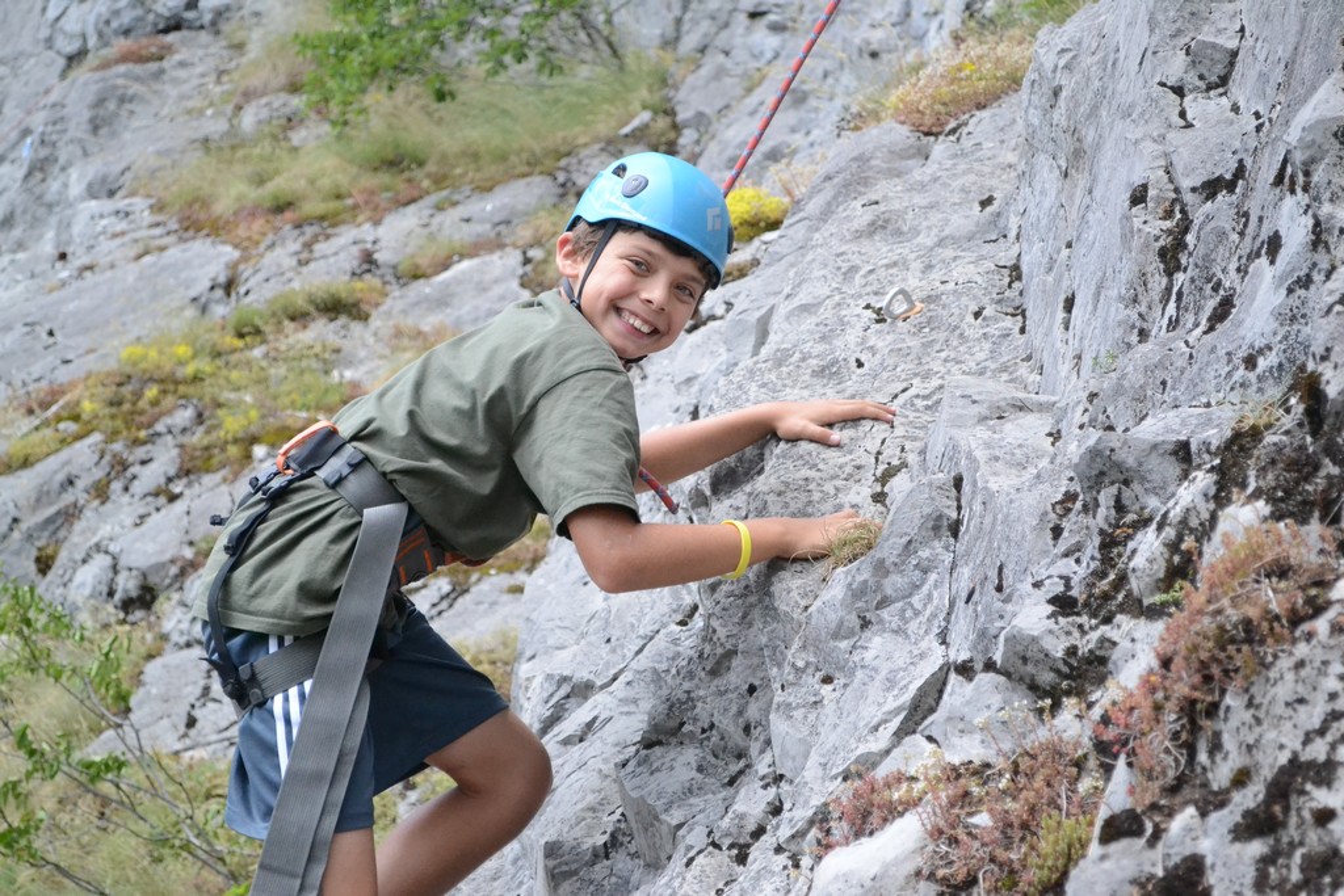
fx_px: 3080
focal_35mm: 82
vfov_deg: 16.6
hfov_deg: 24.6
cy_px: 448
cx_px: 672
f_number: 5.6
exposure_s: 1/3200
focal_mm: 55
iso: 3200
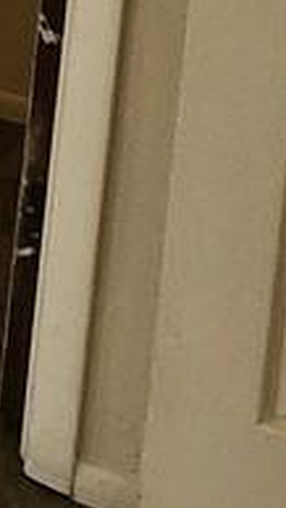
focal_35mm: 117
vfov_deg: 16.0
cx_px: -1241
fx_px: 1579
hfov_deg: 5.9
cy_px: -364
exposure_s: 1/60
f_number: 2.2
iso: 125
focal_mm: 2.2
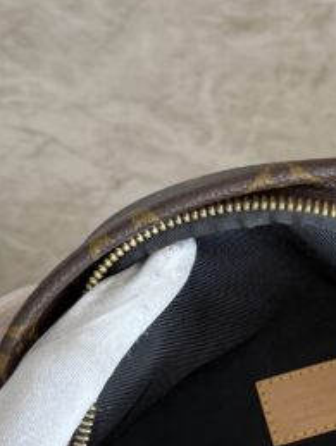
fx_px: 955
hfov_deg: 19.5
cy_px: 424
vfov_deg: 25.3
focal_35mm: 74
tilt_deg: -60.3
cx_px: 322
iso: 250
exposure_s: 1/60
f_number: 1.78
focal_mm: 6.76
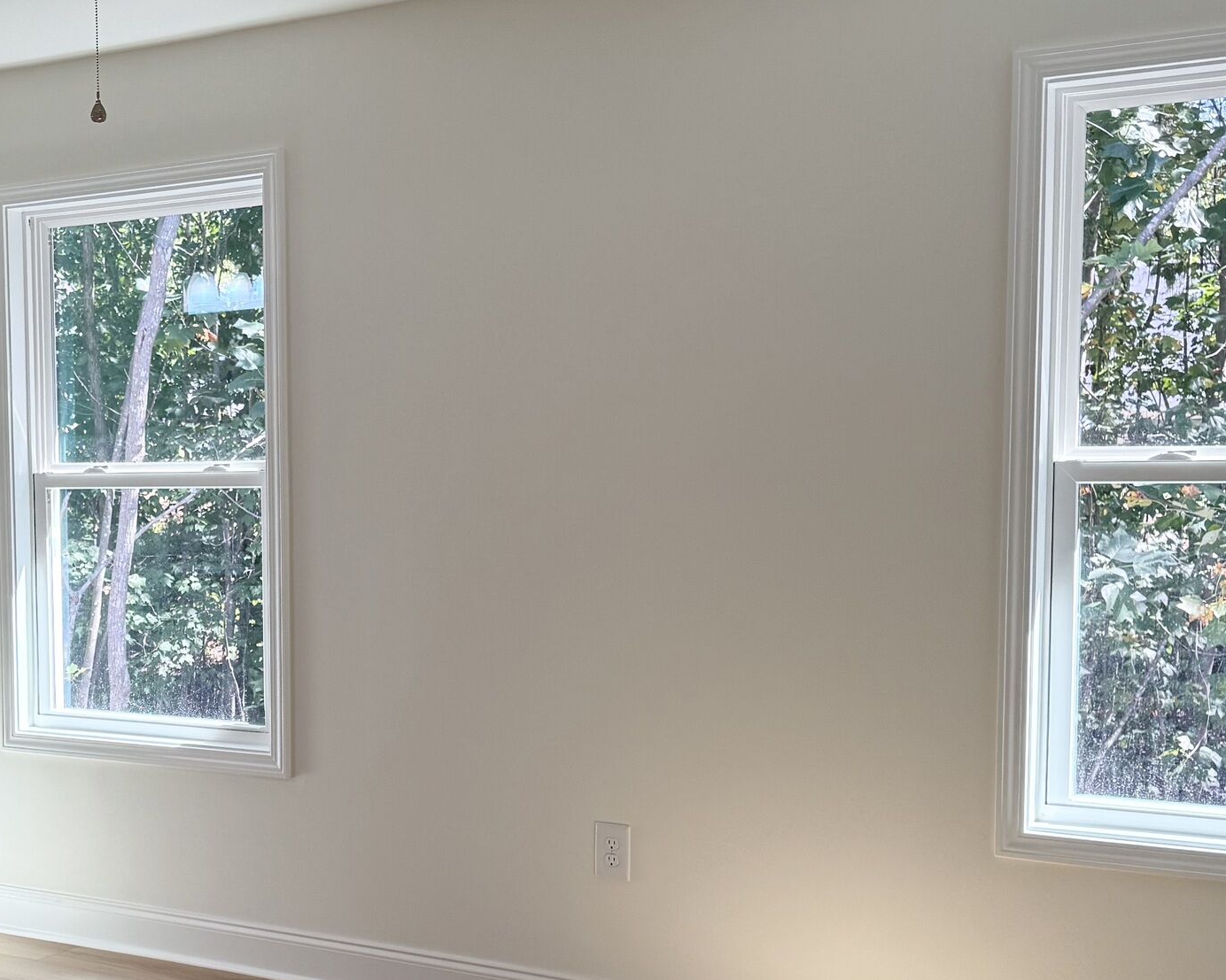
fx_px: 1887
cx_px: 214
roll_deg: +0.8
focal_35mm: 52
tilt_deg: -3.2
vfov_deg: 29.0
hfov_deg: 34.7
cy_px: 621
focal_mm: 6.76
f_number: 1.78
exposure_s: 1/237
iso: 100
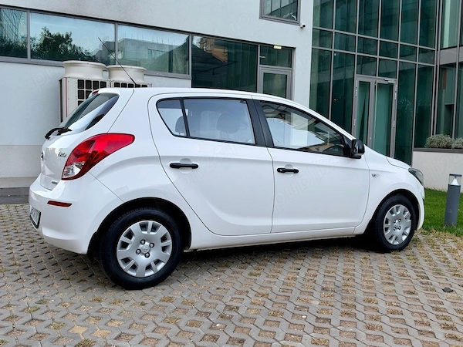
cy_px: 174
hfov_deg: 56.8
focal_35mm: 32
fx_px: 428
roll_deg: -1.2
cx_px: 232
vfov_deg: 44.2
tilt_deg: -4.6
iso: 100
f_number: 1.8
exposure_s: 1/121
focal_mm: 6.93
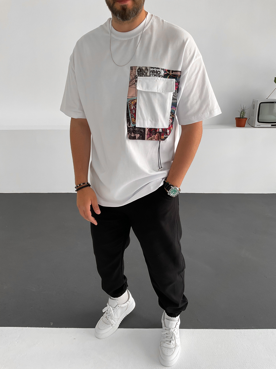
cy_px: 184
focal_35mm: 29
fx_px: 308
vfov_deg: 61.7
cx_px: 138
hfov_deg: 48.2
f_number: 1.8
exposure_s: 1/120
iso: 32
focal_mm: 3
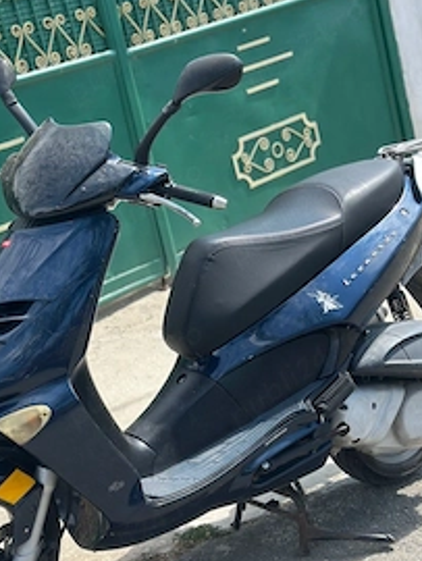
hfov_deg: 20.7
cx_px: 177
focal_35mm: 71
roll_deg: +13.7
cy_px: 239
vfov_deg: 27.3
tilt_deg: -12.3
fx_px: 1152
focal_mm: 6.86
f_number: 1.78
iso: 80
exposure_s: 1/1414
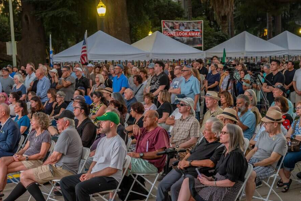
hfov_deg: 28.8
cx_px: 146
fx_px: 585
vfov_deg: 19.4
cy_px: 130
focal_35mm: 70
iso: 800
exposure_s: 1/30
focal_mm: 52
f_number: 4.5
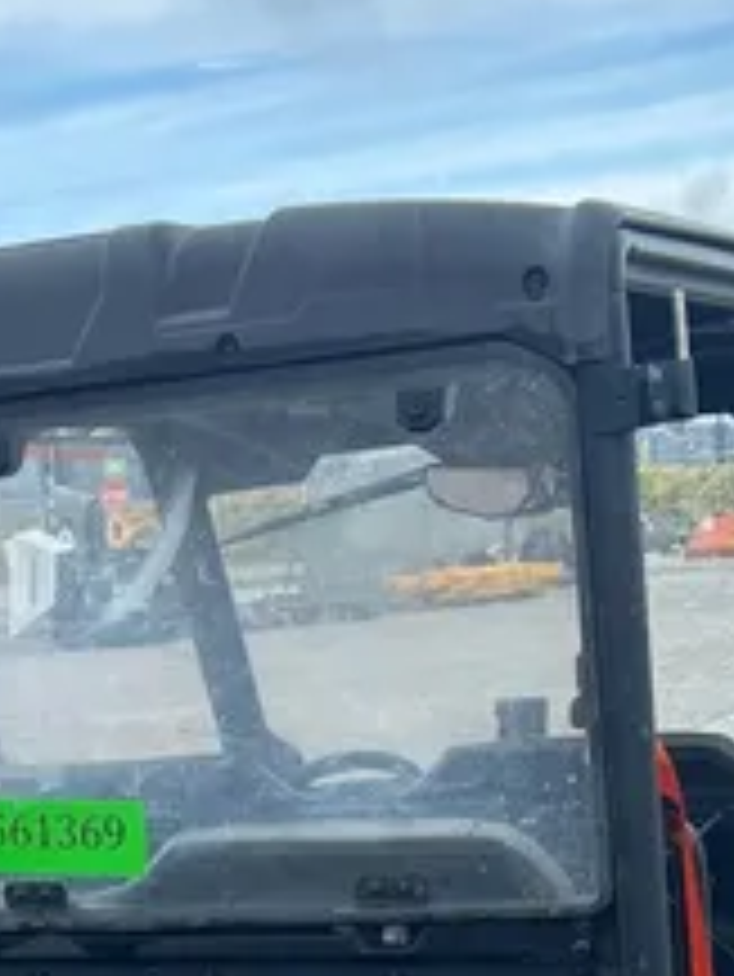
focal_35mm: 88
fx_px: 2486
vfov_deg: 20.7
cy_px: 1190
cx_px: 140
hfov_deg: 16.7
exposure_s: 1/1377
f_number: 1.5
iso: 50
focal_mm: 5.7
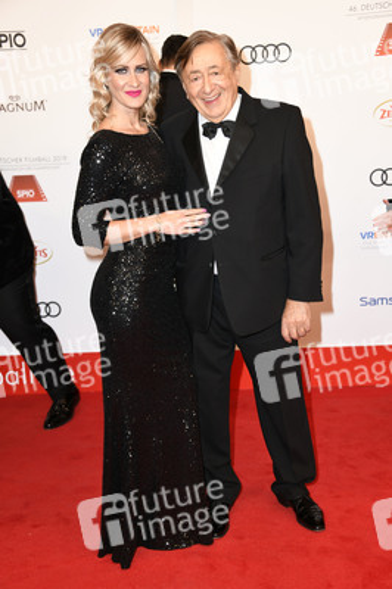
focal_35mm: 52
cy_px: 294
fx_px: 851
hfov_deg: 25.9
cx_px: 196
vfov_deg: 38.2
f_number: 6.3
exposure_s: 1/125
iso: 250
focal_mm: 52
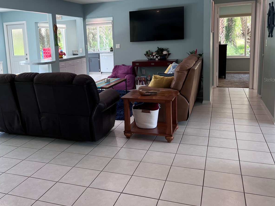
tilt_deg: -8.7
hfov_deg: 52.0
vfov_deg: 40.4
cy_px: 80
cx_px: 101
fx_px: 278
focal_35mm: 35
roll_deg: +2.5
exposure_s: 1/120
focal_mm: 5.7
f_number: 1.5
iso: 64
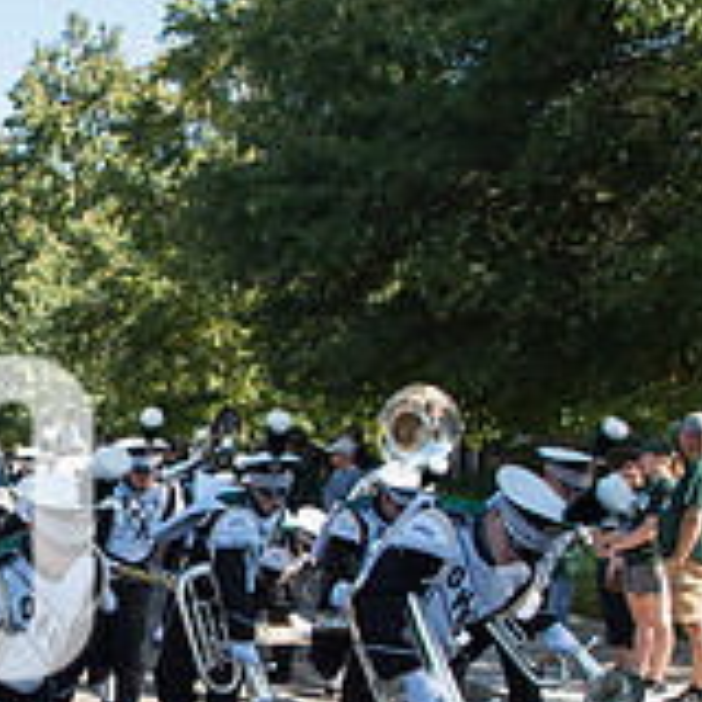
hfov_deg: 21.0
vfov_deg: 23.0
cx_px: -237
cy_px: 564
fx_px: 1698
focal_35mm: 74
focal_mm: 24
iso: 200
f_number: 5.6
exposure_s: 1/500
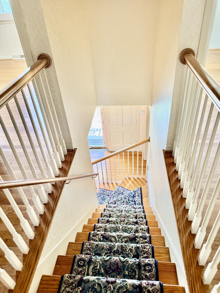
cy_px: 146
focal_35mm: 24
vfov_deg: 71.6
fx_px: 203
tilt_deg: -36.9
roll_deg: +5.2
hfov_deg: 56.8
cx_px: 110
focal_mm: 6.76
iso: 320
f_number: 1.78
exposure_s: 1/60
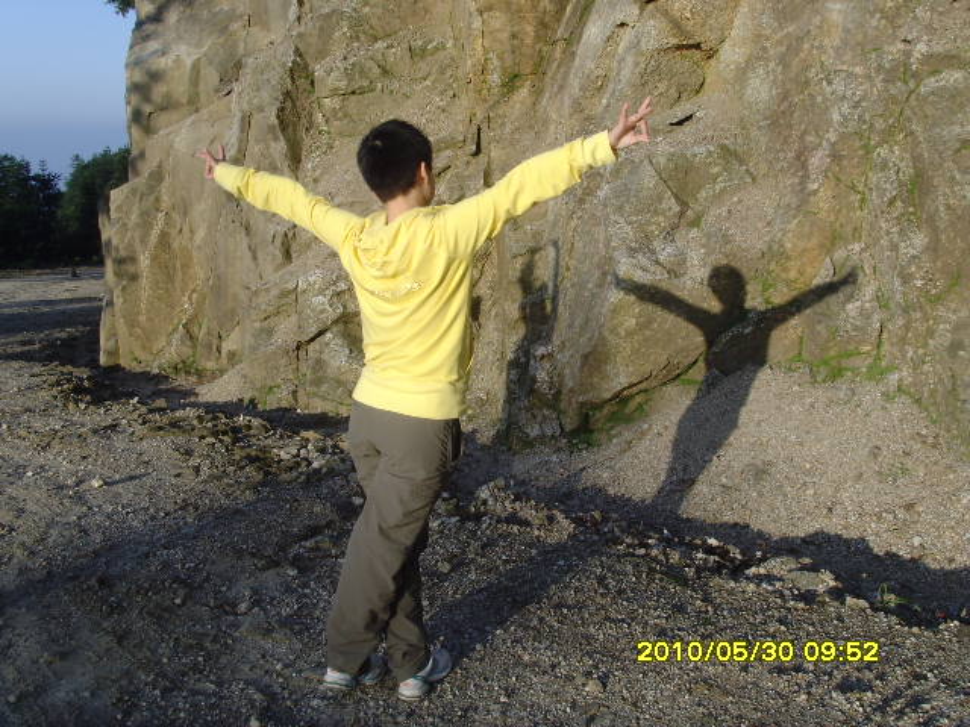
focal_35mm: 39
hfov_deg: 47.9
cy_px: 364
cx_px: 485
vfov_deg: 36.8
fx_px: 1093
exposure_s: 1/180
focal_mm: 6.6
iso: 80
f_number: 6.3
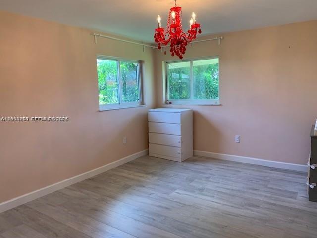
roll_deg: +1.9
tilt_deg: -5.9
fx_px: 238
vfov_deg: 53.1
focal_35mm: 26
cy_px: 119
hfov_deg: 67.3
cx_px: 158
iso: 50
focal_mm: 4.25
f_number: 1.8
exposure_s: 1/60
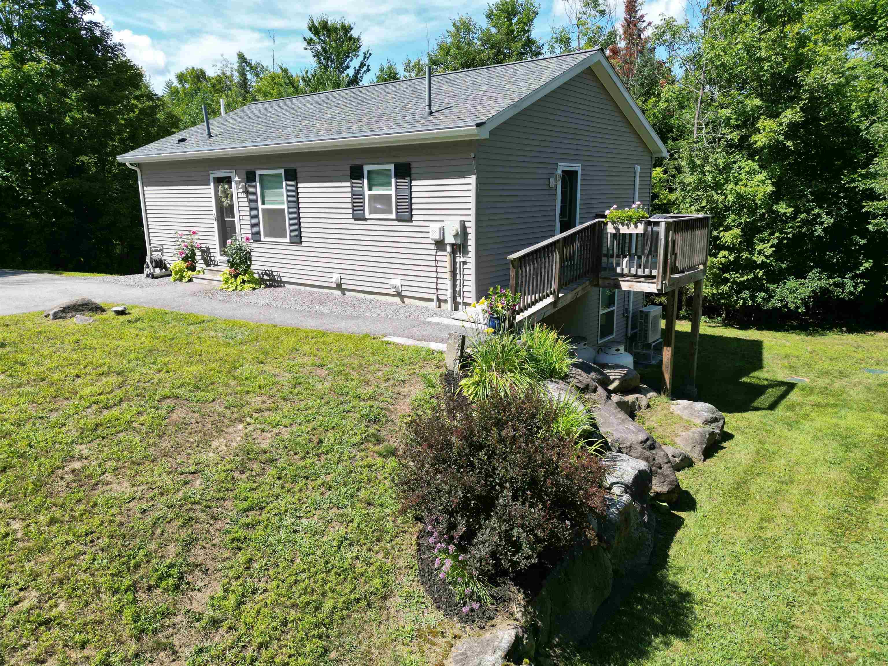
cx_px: 444
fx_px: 616
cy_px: 333
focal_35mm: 24
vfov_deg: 56.8
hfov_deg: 71.6
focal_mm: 6.72
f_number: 1.7
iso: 120
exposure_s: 1/2000
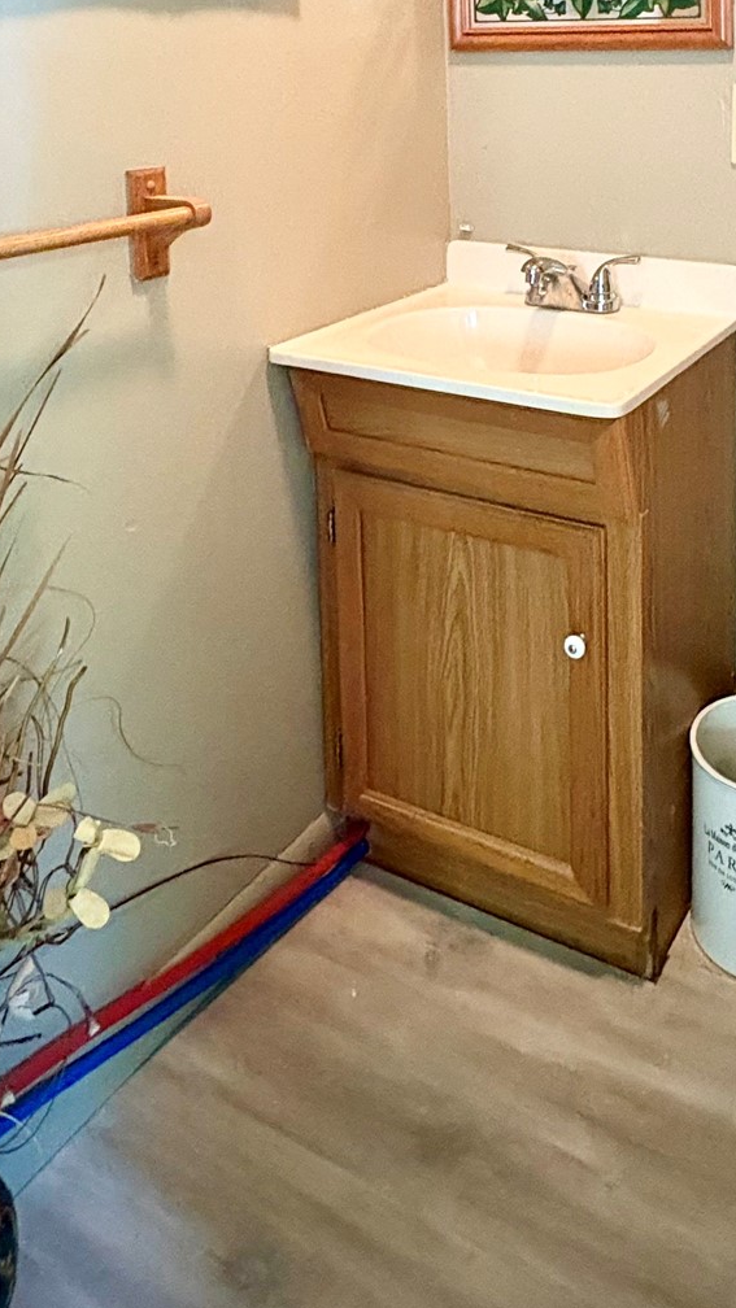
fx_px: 1076
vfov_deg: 54.8
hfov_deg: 36.2
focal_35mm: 31
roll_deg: +0.0
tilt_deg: -4.5
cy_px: 141
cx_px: 611
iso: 800
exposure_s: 1/30
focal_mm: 2.22
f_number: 2.2
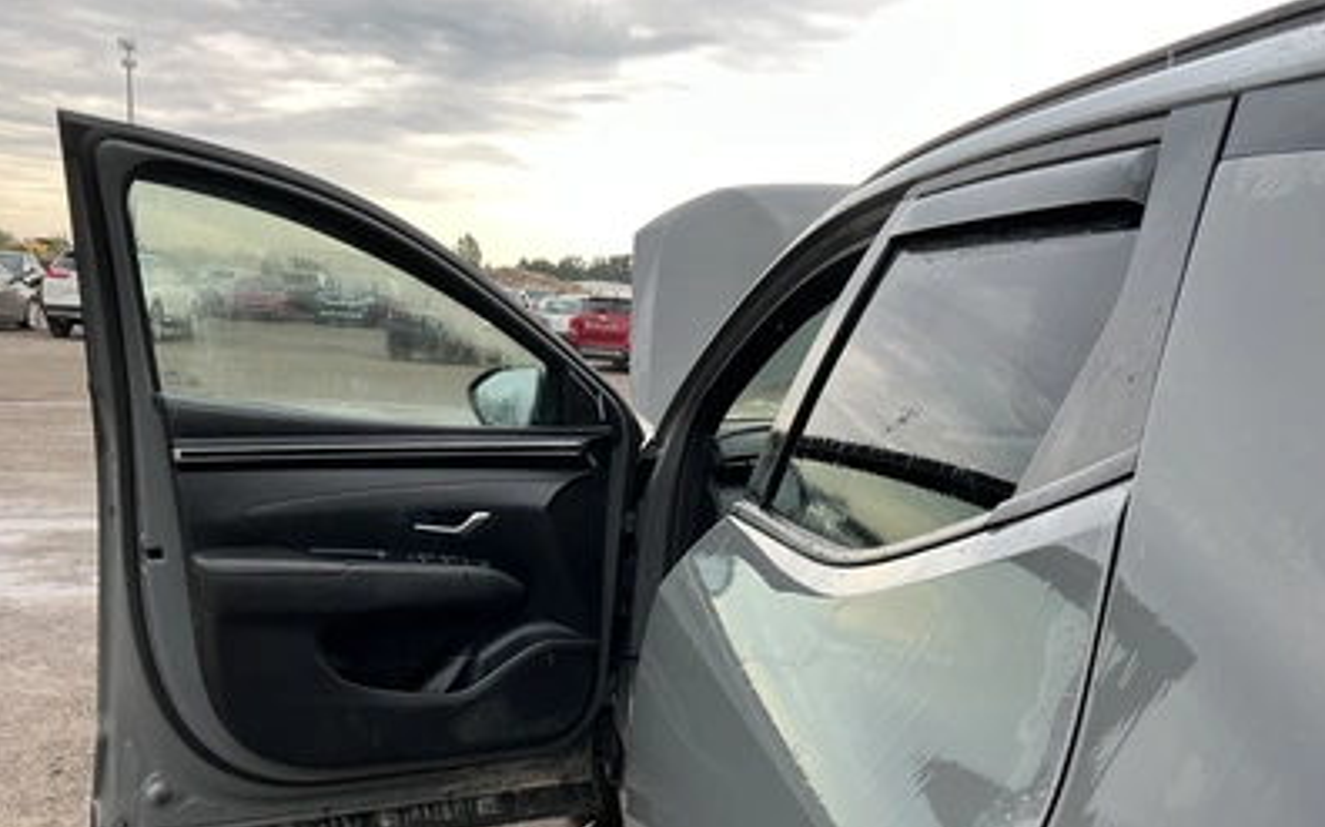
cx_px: 662
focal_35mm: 30
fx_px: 1083
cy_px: 499
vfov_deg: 41.6
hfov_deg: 62.9
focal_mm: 3
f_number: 1.8
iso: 20
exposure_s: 1/122
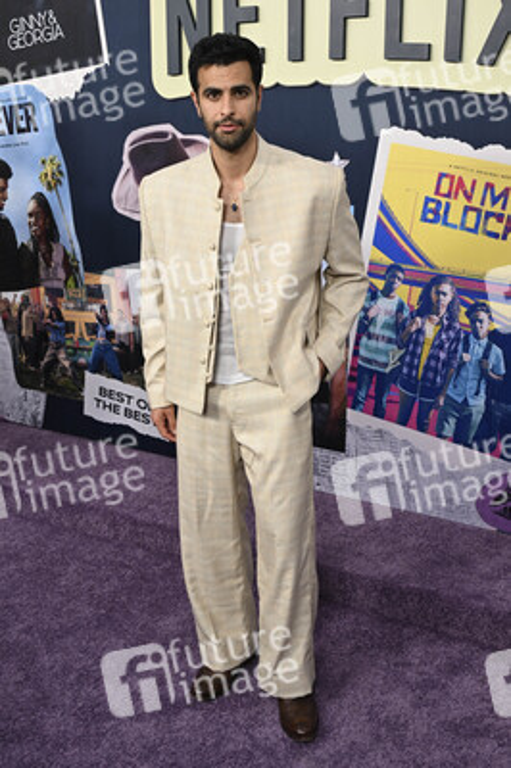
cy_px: 384
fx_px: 832
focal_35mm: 39
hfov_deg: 34.2
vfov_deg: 49.6
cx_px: 256
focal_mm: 39
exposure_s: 1/250
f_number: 5.6
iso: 1000
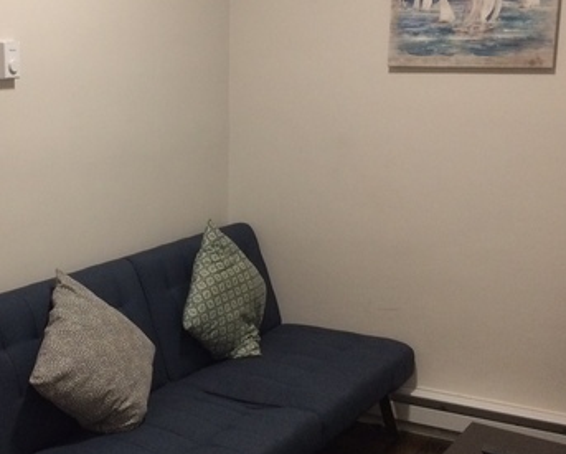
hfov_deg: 33.6
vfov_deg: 27.6
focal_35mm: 55
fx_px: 922
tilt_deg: -17.4
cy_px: 225
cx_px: 154
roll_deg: +1.0
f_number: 2.2
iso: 200
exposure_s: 1/30
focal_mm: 4.15
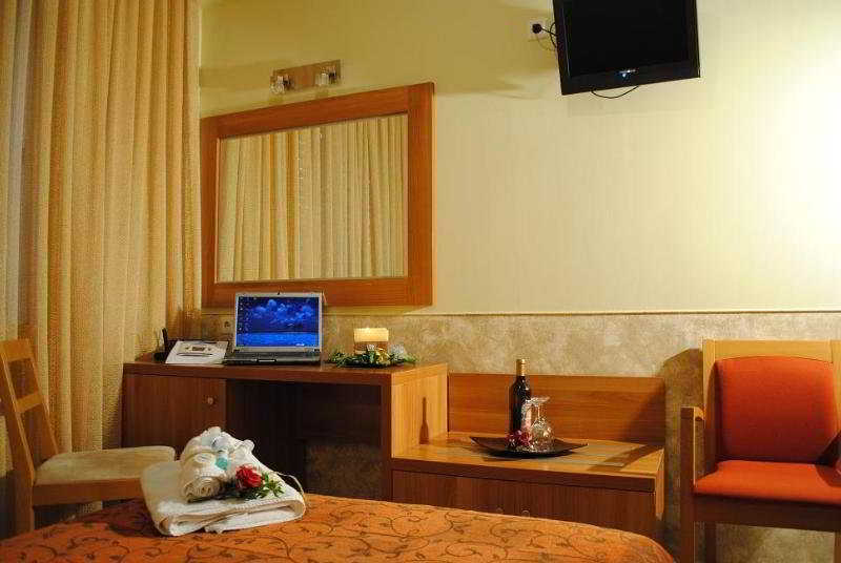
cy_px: 282
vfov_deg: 48.1
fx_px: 632
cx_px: 420
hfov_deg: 67.3
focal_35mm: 27
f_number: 3.5
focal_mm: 18
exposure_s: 1/25
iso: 400
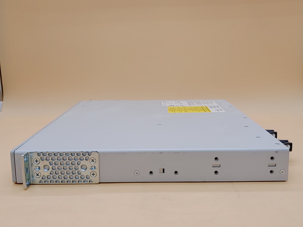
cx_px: 152
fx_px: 359
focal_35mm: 41
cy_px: 114
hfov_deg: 45.8
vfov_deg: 35.1
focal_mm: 4.36
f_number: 1.8
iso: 50
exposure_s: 1/120
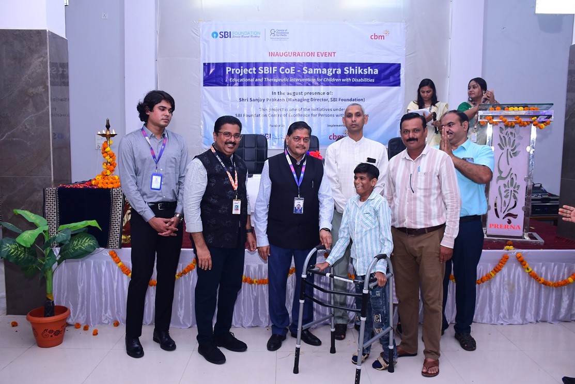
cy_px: 192
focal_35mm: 30
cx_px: 288
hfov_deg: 61.9
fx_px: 479
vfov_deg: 43.6
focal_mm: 20
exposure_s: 1/125
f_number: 5
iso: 800
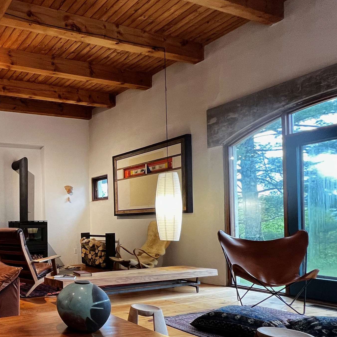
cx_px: -11
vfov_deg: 59.6
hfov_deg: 48.4
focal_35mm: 26
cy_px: 224
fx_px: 286
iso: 200
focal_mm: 1.57
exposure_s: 1/60
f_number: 1.8
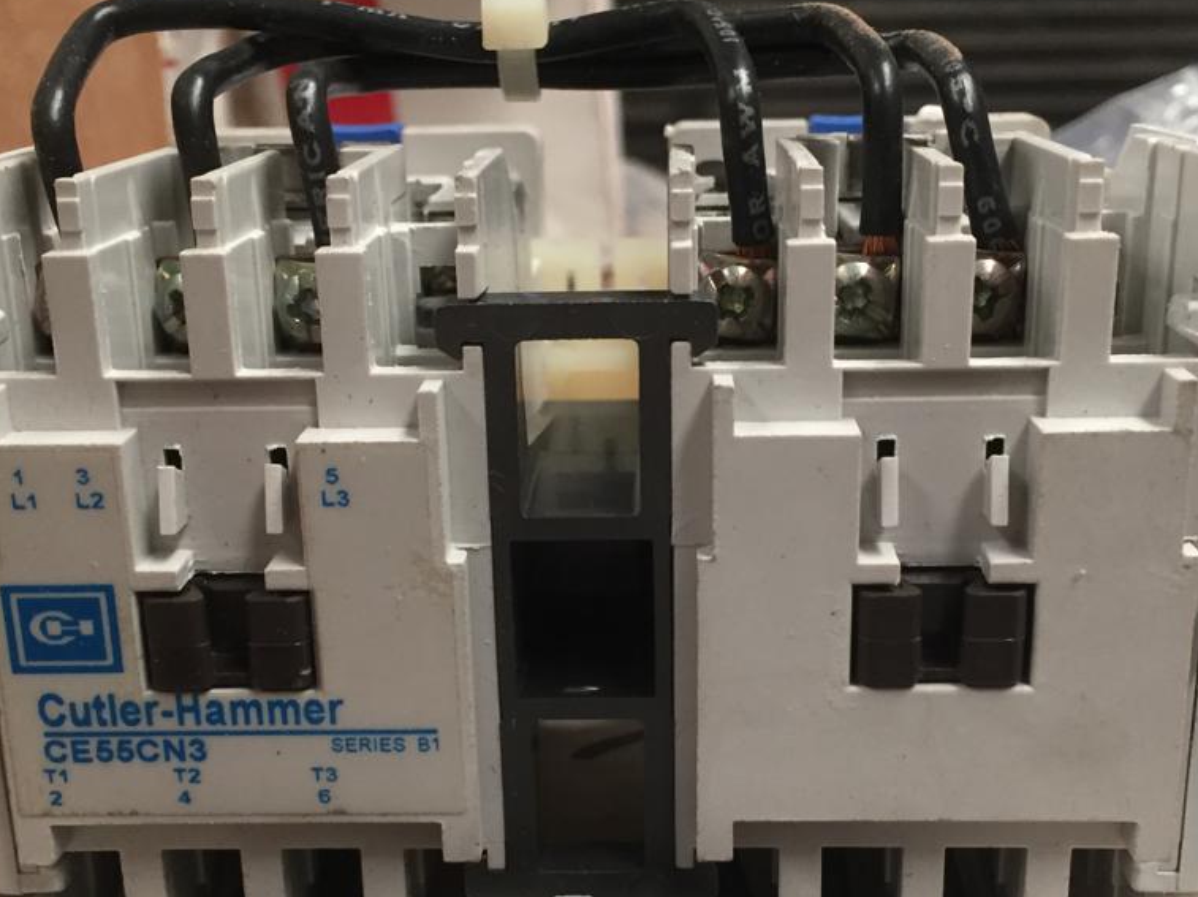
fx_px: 1591
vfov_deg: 31.3
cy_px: 587
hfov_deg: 41.3
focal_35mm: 46
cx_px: 606
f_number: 2.2
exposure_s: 1/30
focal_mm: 4.15
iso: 100
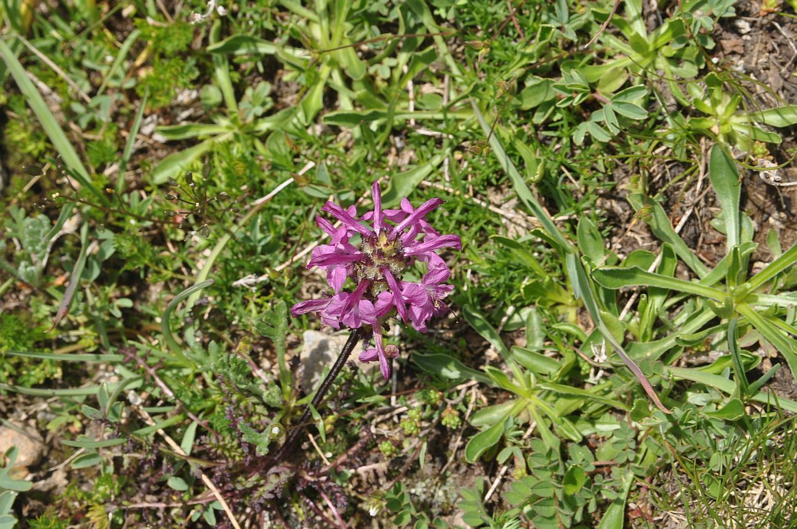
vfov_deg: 12.1
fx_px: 2487
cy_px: 264
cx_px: 398
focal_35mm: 112
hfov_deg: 18.2
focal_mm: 75
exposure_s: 1/125
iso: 200
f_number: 13
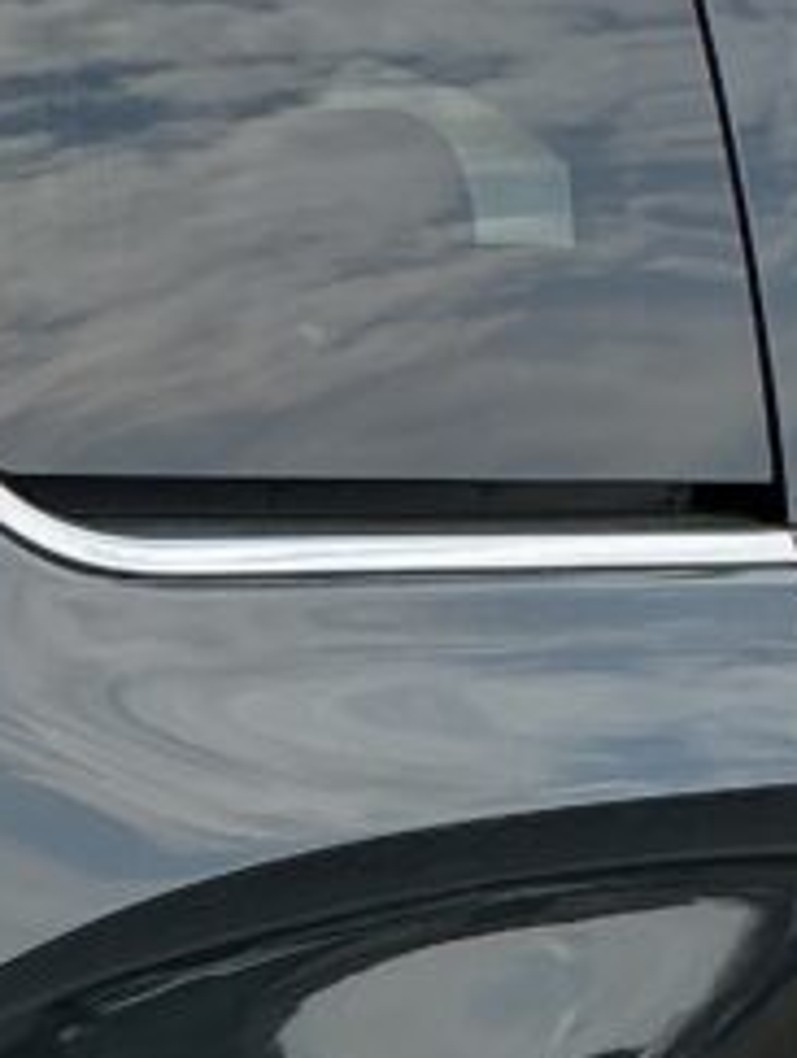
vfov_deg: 15.1
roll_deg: +0.1
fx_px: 3735
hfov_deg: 12.2
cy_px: 1506
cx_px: 505
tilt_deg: -20.5
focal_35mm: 122
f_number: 1.8
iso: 25
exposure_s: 1/606
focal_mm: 3
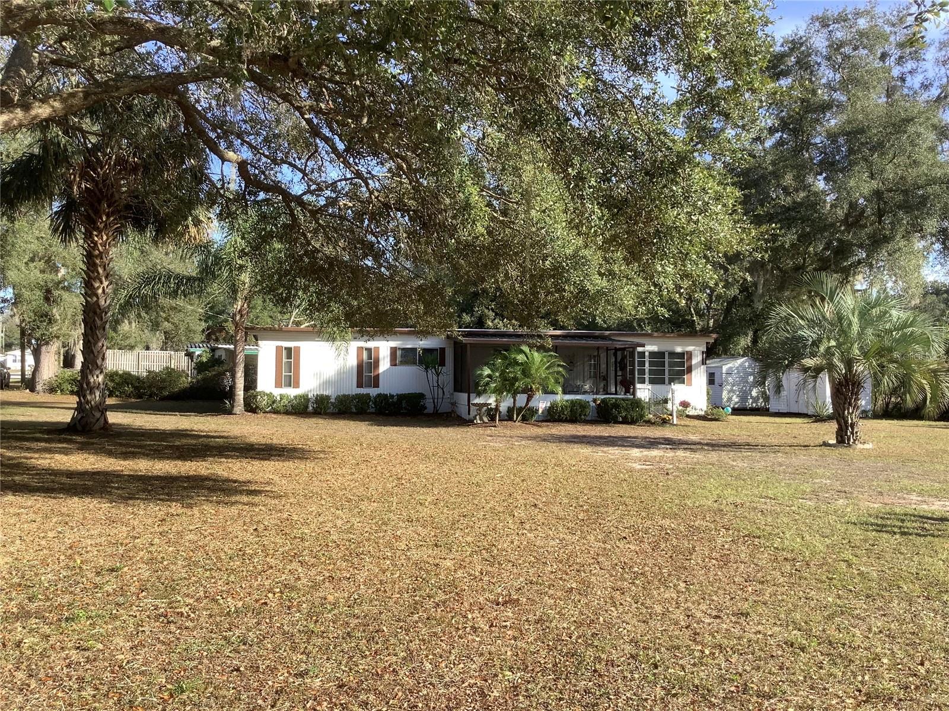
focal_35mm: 31
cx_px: 474
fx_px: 850
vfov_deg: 45.4
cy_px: 356
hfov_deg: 58.4
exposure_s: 1/381
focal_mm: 3.3
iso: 25
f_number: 2.4
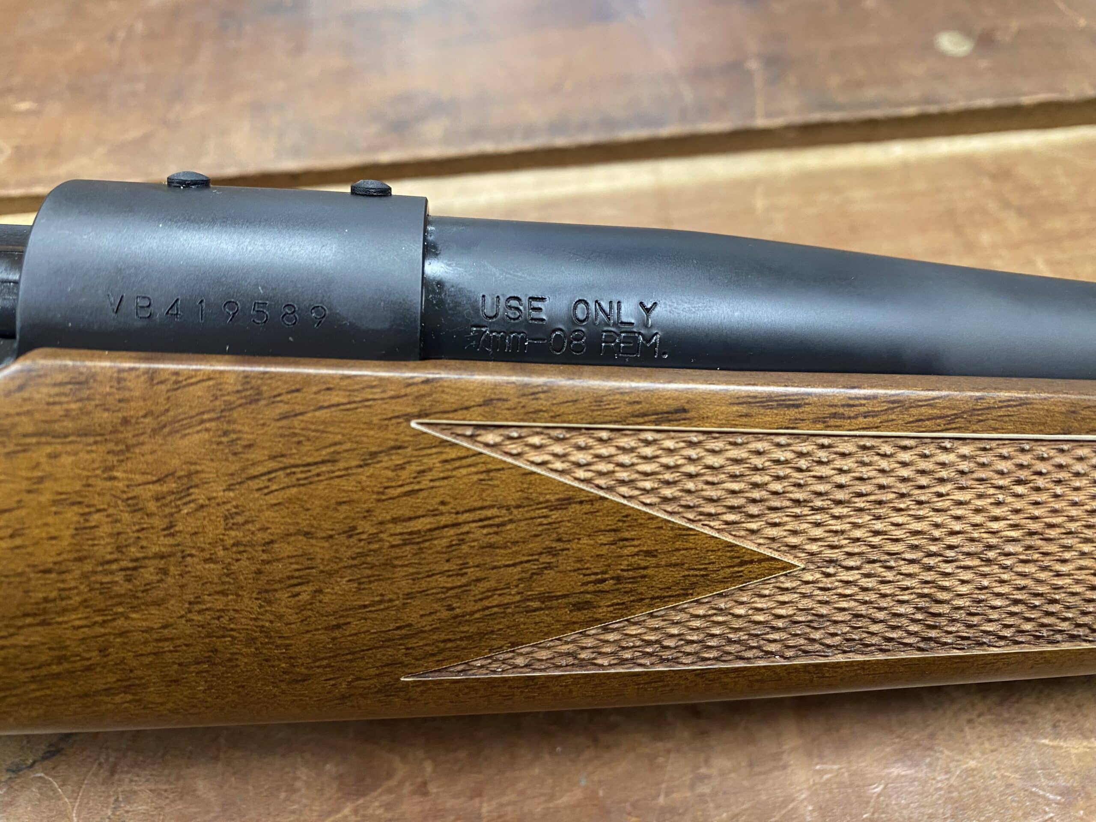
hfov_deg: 69.4
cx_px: 548
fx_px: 792
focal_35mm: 25
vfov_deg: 54.9
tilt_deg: -54.8
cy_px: 411
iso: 200
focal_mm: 4.25
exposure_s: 1/60
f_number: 1.8
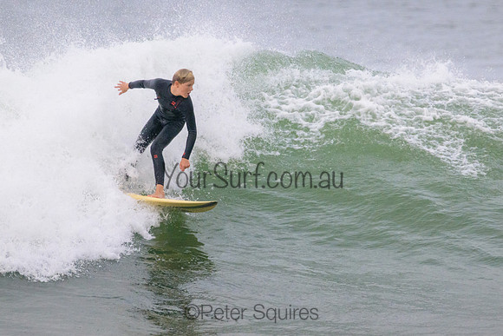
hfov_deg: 2.1
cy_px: 149
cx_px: 287
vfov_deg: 1.4
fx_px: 13777
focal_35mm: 986
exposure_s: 1/3200
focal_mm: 800
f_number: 11
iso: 4000
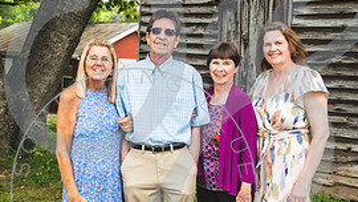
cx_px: 194
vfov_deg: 19.7
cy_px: 90
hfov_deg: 34.3
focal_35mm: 61
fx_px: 579
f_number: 5.6
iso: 250
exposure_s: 1/200
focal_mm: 35
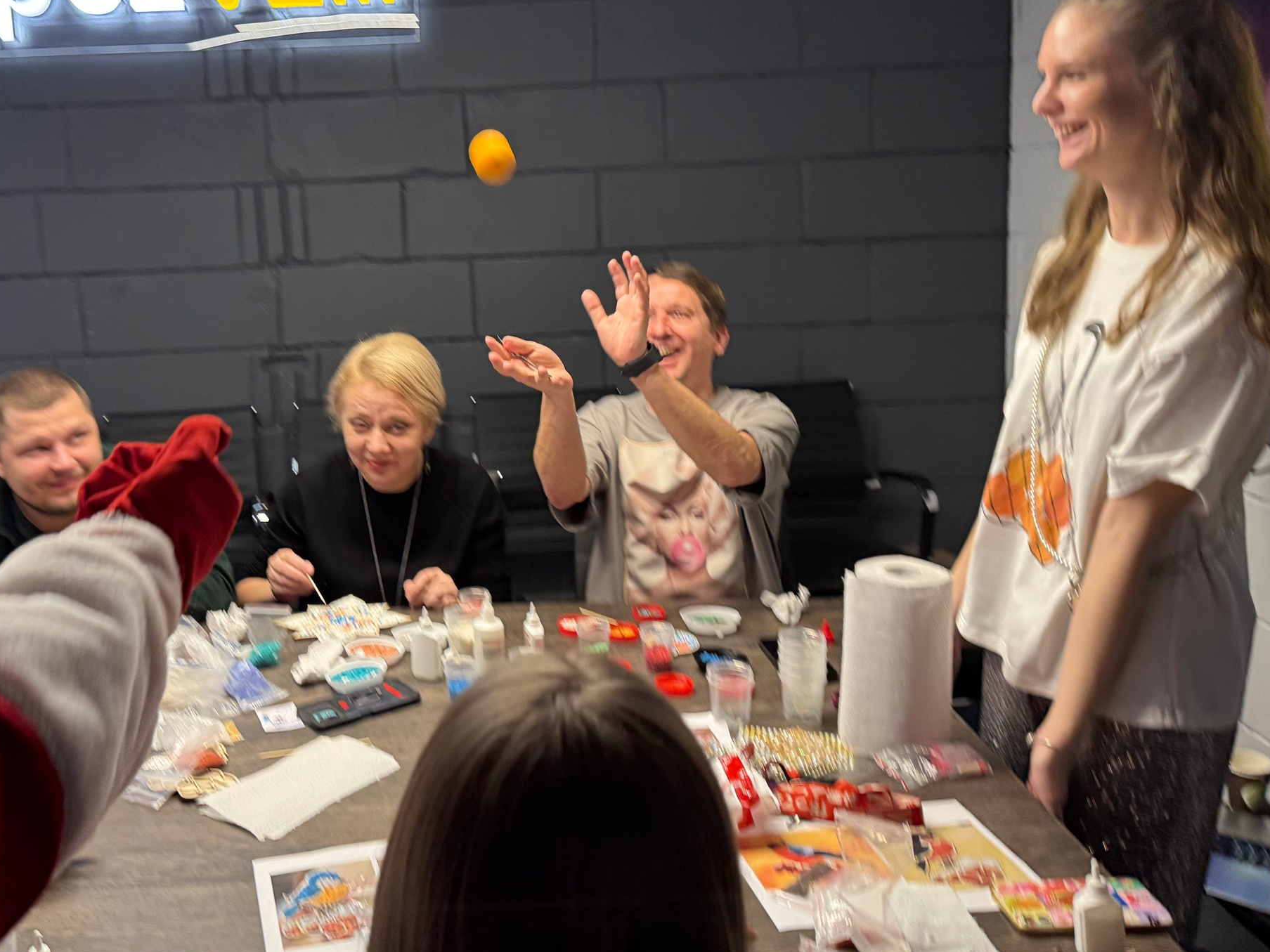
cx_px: 455
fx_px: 1247
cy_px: 354
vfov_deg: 41.5
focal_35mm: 34
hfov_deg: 53.2
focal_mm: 6.76
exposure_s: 1/60
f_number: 1.78
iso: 320
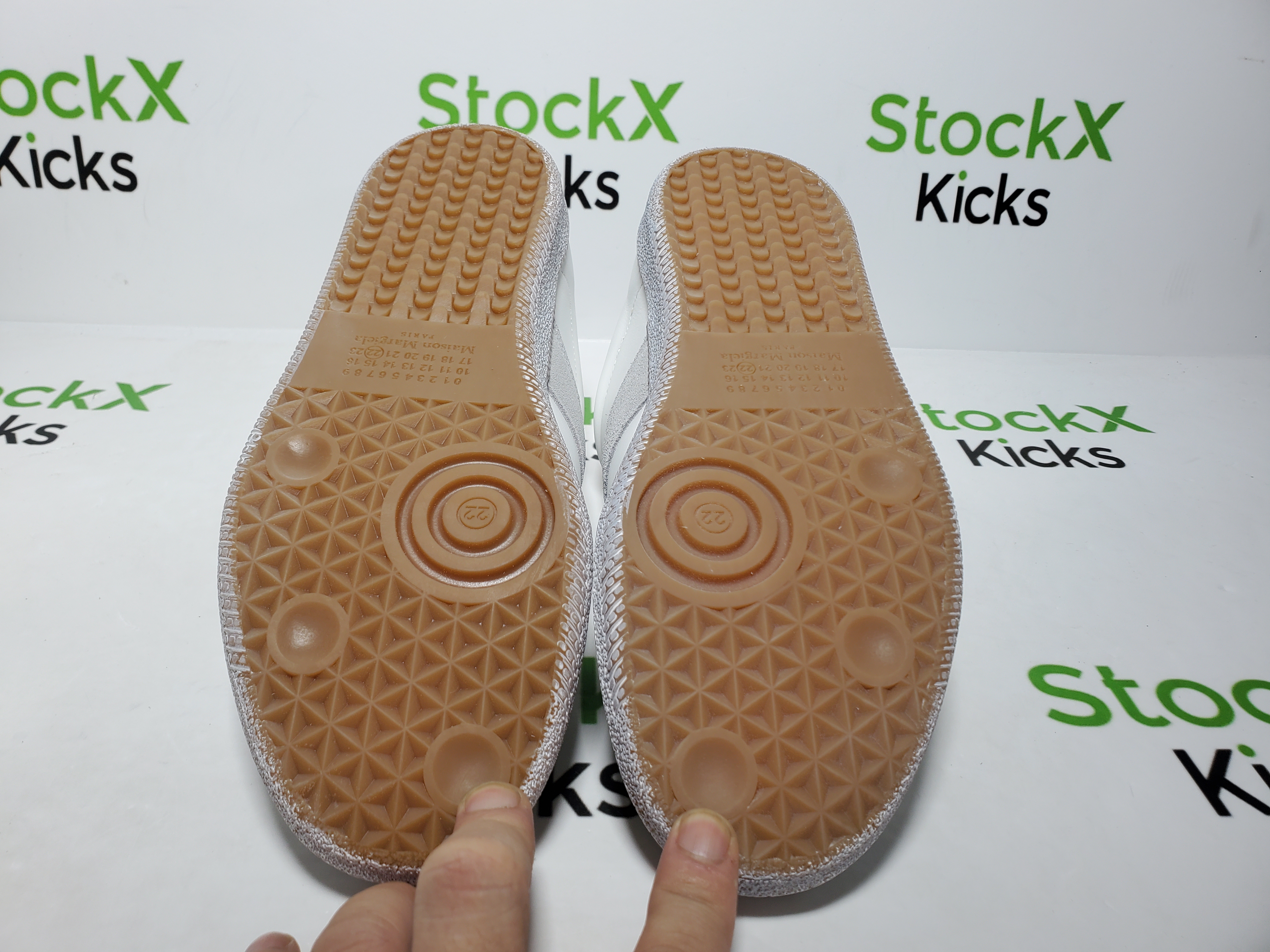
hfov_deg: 67.3
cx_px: 635
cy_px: 476
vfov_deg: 53.1
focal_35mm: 26
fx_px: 954
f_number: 2.4
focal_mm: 4.3
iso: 50
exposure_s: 1/214
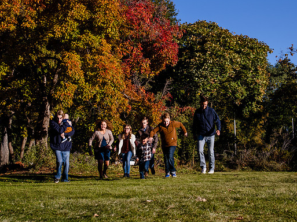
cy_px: 94
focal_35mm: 65
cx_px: 144
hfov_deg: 29.8
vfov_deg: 22.5
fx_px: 557
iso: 320
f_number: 7.1
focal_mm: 38
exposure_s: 1/500
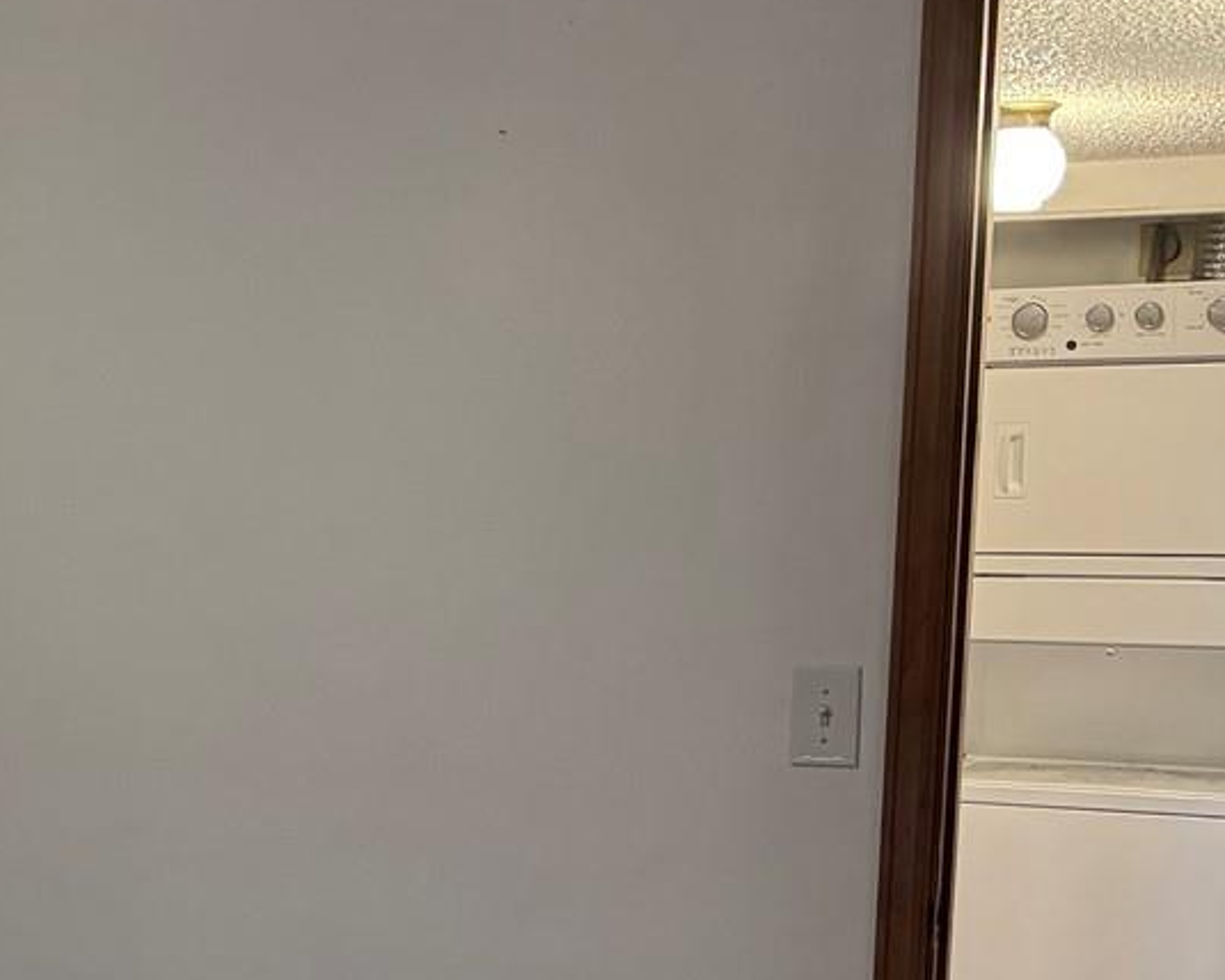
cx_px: -87
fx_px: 2538
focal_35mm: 70
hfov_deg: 25.4
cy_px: 827
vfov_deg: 21.5
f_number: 1.78
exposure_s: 1/60
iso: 500
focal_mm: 6.76
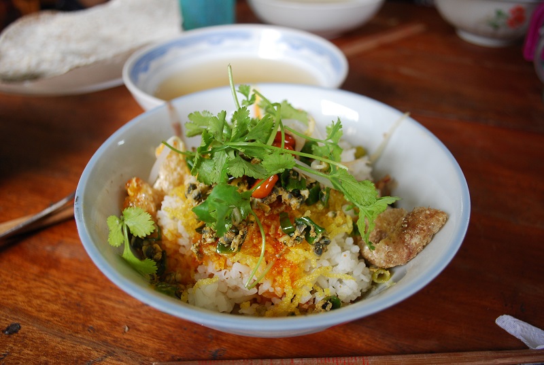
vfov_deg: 43.8
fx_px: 454
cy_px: 182
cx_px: 272
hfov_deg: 61.8
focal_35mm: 30
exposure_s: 1/30
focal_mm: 20
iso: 360
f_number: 3.8
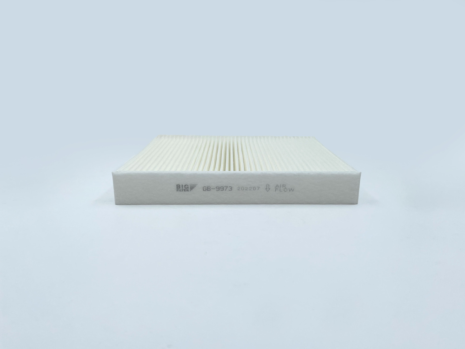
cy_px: 174
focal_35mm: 26
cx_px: 232
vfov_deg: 53.1
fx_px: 349
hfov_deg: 67.3
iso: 32
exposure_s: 1/1335
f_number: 1.6
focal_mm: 4.2
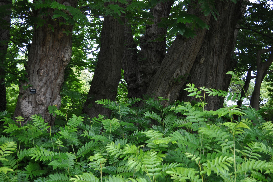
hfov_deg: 45.0
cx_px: 136
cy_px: 91
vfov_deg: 30.8
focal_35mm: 44
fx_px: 329
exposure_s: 1/100
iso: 400
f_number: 5
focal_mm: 29
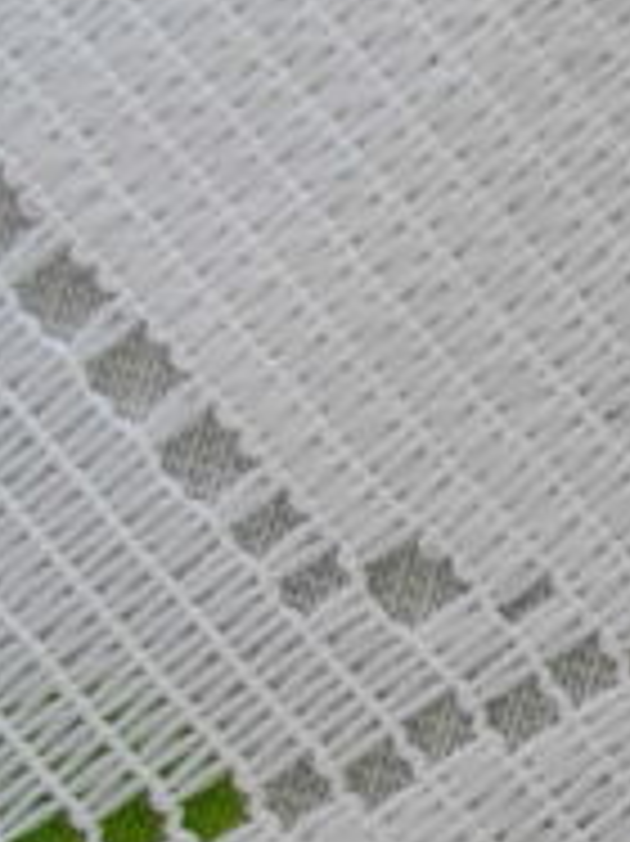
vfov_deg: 11.4
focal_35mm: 171
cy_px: 860
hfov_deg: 7.9
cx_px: 1642
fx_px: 4154
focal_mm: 5.7
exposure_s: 1/125
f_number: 2.9
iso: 179
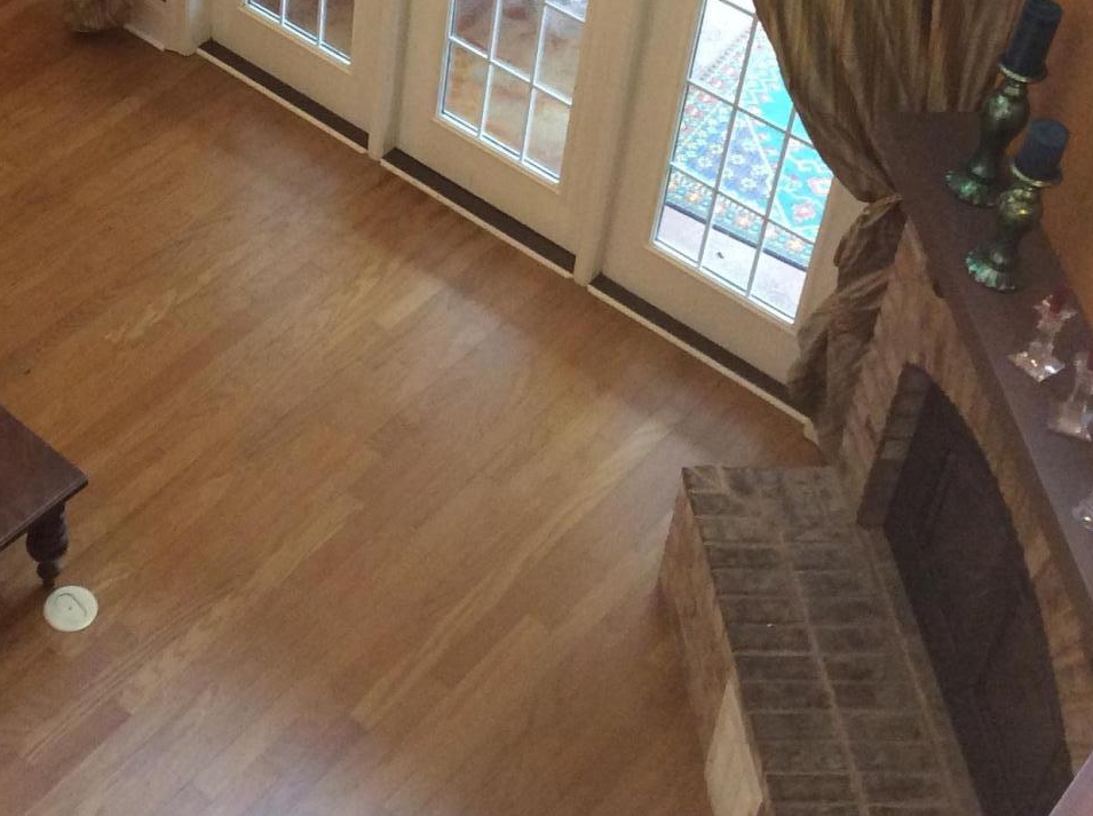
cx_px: 236
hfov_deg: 28.5
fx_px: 2112
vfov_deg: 21.2
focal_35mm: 67
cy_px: 14
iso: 125
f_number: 2.4
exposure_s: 1/24
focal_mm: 3.3
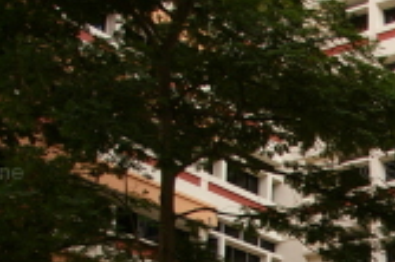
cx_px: 537
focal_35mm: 89
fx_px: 976
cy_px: 355
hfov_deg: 20.6
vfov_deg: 14.6
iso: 200
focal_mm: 18
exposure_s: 1/45
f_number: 5.6
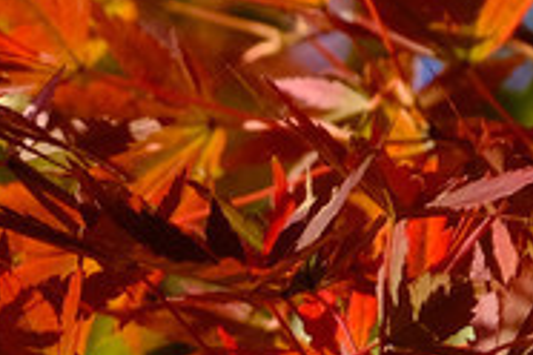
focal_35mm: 1307
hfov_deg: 1.6
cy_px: 1125
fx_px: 19349
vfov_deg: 1.0
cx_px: -1183
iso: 640
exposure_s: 1/80
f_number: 16
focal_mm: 135
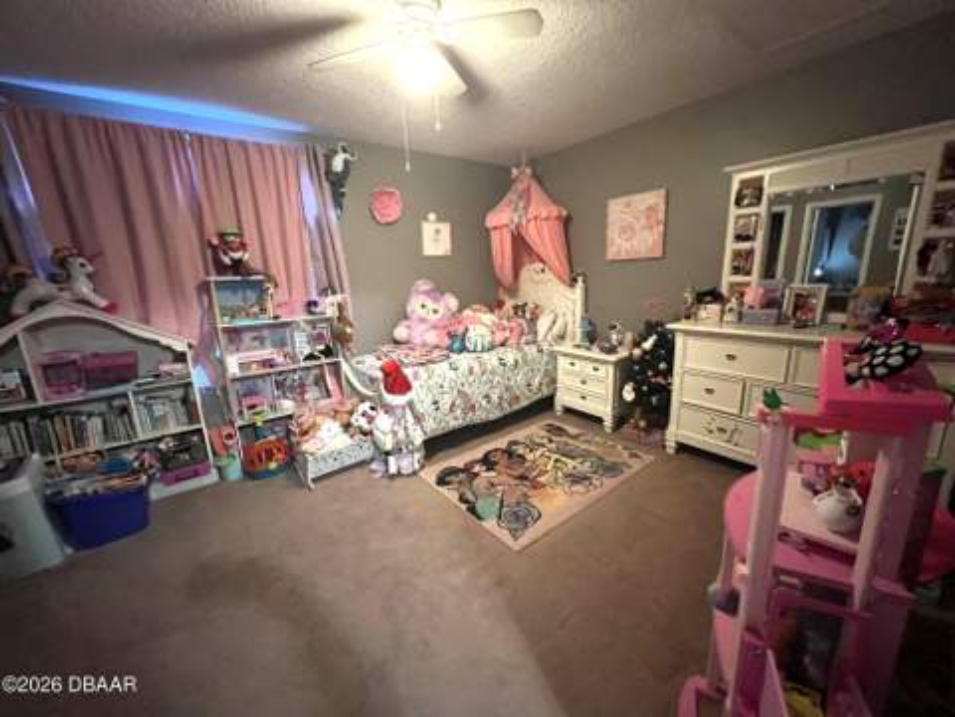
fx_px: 359
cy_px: 358
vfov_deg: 89.9
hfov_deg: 106.2
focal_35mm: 13
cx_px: 478
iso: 1250
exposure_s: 1/30
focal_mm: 1.57
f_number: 1.8
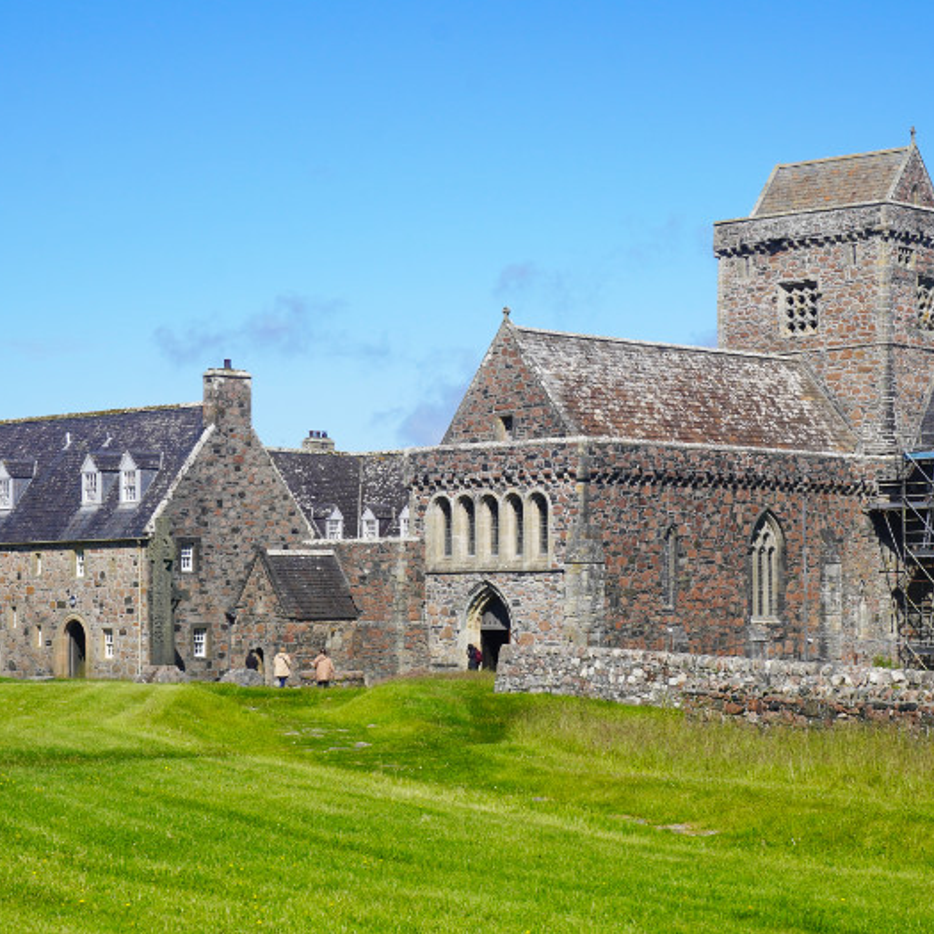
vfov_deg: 21.7
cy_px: 462
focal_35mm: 80
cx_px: 559
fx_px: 2431
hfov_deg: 21.7
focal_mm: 41
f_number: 11
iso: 100
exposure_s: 1/200
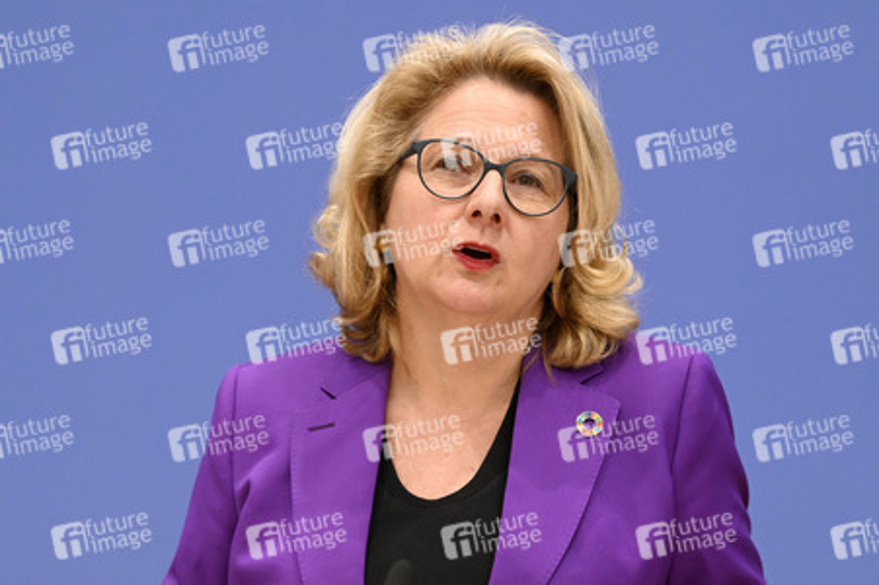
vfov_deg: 11.4
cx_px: 440
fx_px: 2928
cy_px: 292
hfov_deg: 17.1
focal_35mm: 120
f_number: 5.6
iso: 5000
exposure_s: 1/500
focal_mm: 120
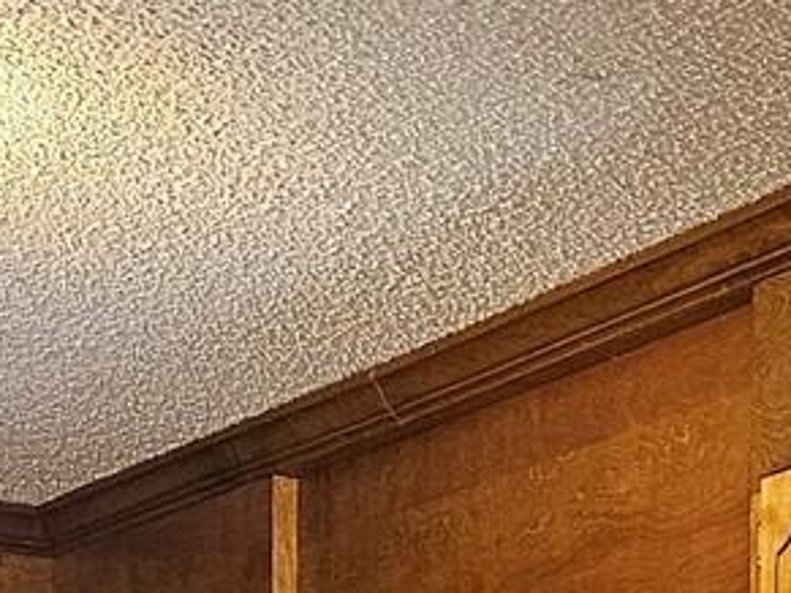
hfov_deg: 12.0
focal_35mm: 162
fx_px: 3700
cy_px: 1382
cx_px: 900
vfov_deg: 8.4
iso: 500
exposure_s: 1/60
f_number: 1.8
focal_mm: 5.4
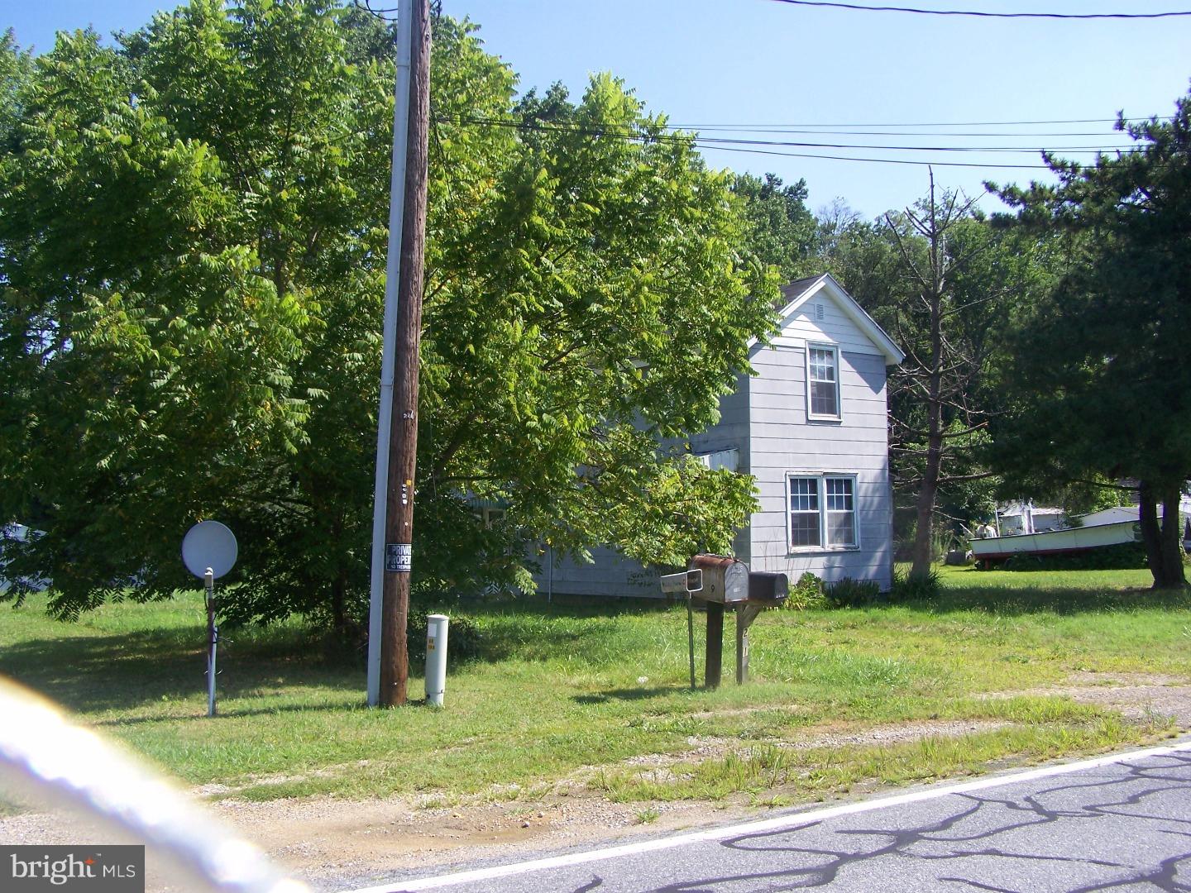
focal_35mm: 38
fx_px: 1307
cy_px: 446
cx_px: 596
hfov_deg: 49.0
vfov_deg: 37.7
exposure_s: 1/320
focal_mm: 6.3
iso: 64
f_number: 4
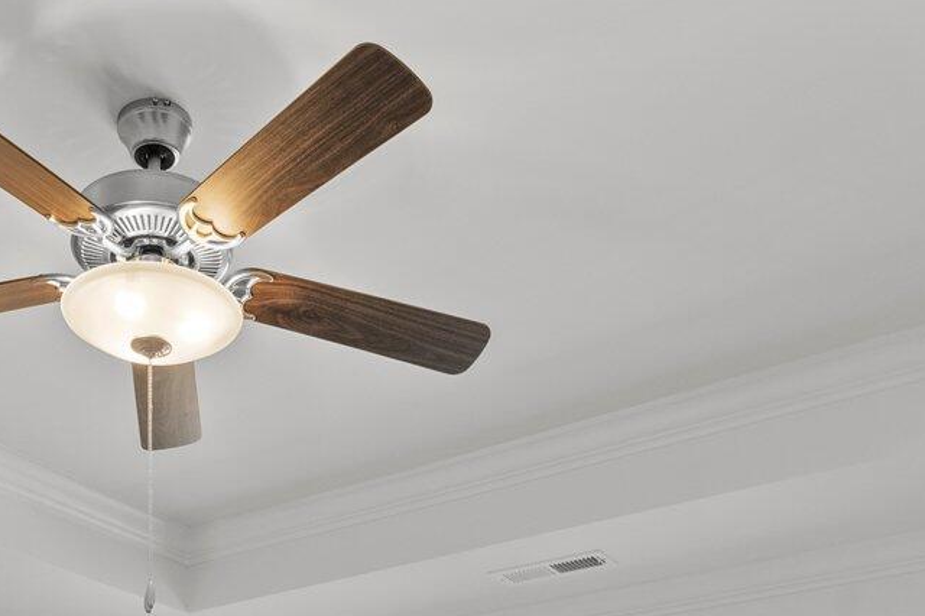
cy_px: 967
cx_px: 295
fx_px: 1233
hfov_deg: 40.5
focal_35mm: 48
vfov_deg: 22.2
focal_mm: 15
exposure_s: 1/10
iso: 400
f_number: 7.1
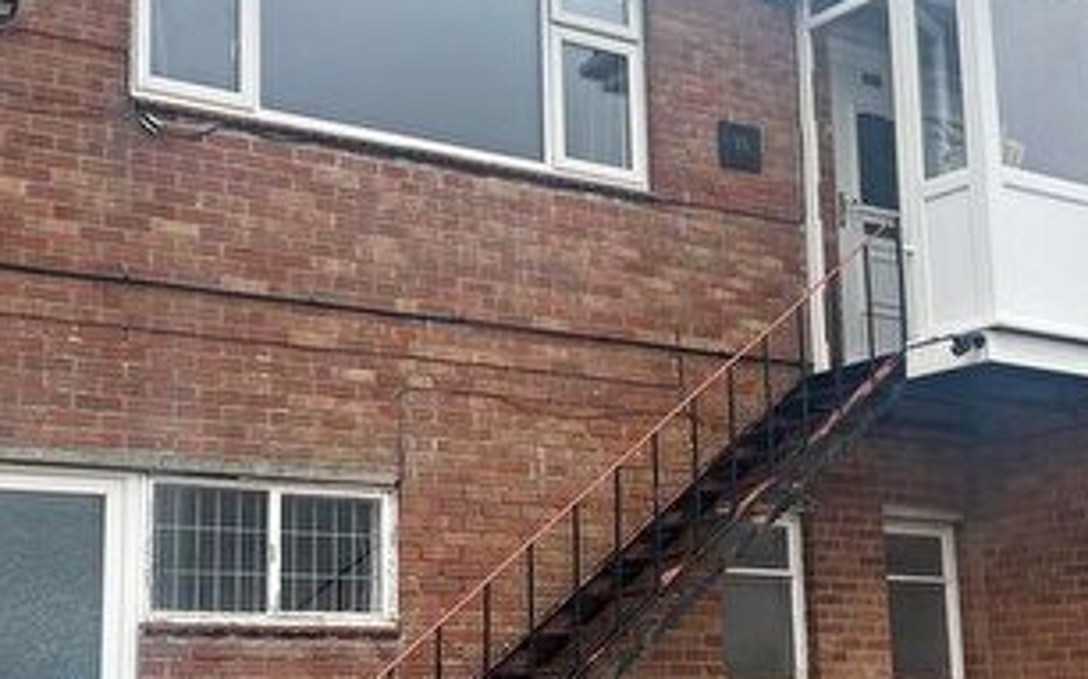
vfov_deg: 20.6
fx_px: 1867
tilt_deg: +12.9
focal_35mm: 63
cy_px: 371
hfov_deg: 32.5
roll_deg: +0.8
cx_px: 558
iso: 50
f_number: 1.6
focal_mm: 5.1
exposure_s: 1/3521
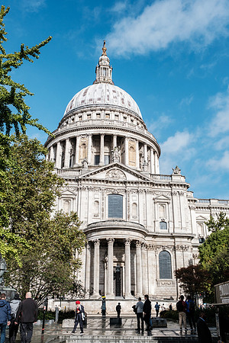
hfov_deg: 38.9
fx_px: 324
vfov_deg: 55.8
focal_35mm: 34
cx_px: 114
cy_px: 172
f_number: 5.6
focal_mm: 22.7
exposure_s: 1/2200
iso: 320
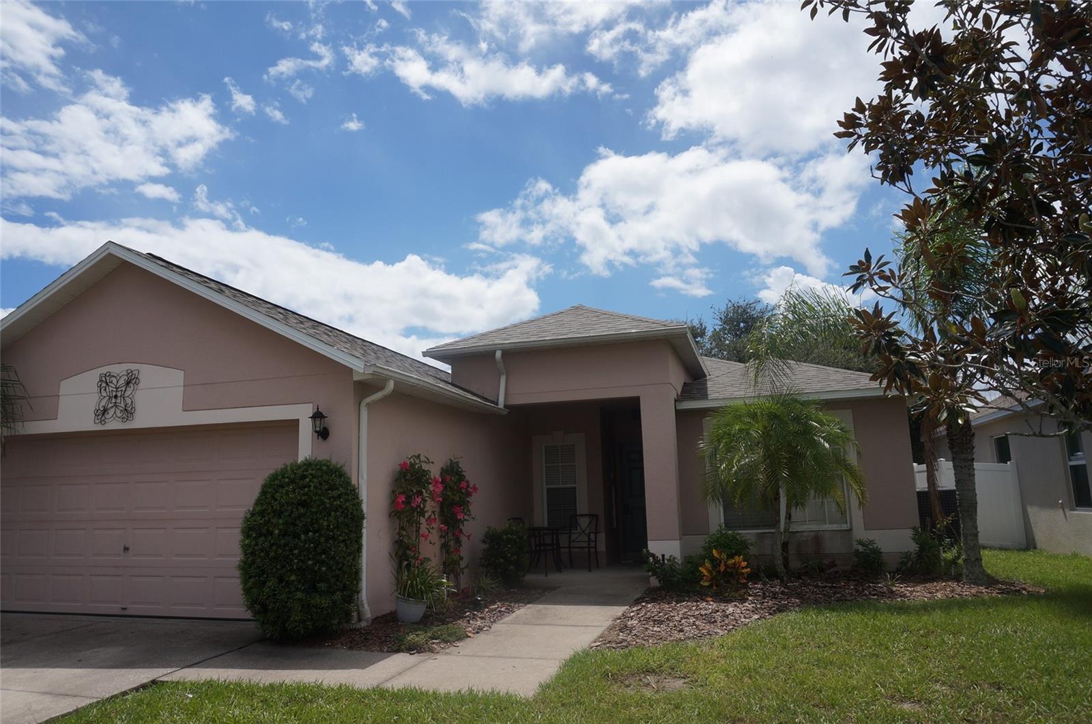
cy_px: 362
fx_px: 727
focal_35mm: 24
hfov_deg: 73.8
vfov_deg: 53.0
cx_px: 546
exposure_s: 1/400
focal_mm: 16
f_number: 11
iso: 200
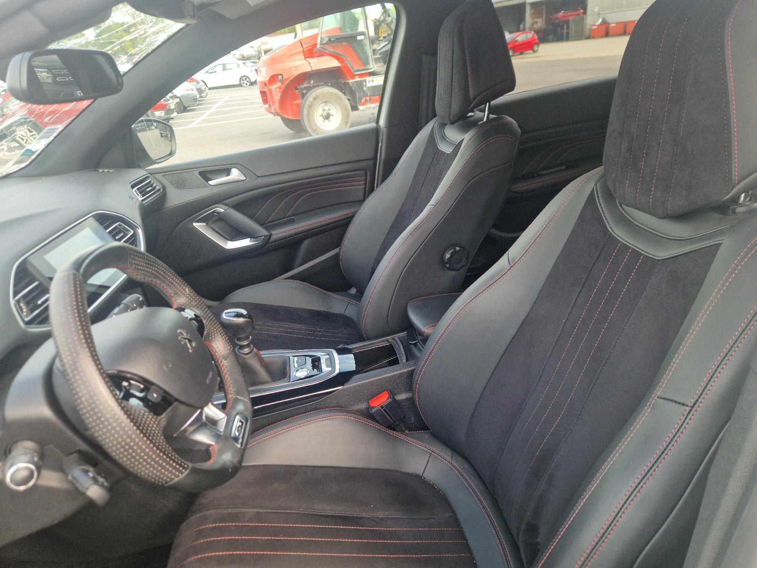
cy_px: 284
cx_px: 378
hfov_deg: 73.9
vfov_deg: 58.9
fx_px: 503
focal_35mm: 23
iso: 50
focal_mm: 5.4
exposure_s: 1/100
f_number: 1.8
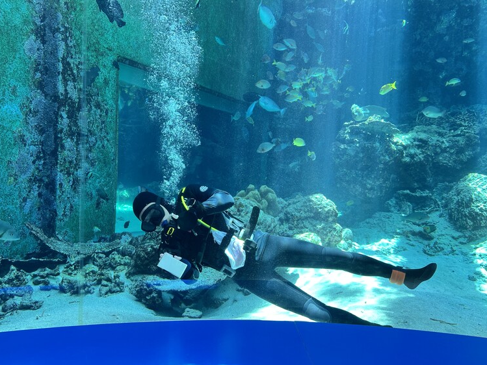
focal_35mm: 25
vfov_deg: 54.9
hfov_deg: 69.4
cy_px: 180
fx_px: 352
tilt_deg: -3.6
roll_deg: -2.4
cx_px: 235
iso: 64
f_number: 1.78
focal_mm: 6.86
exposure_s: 1/100
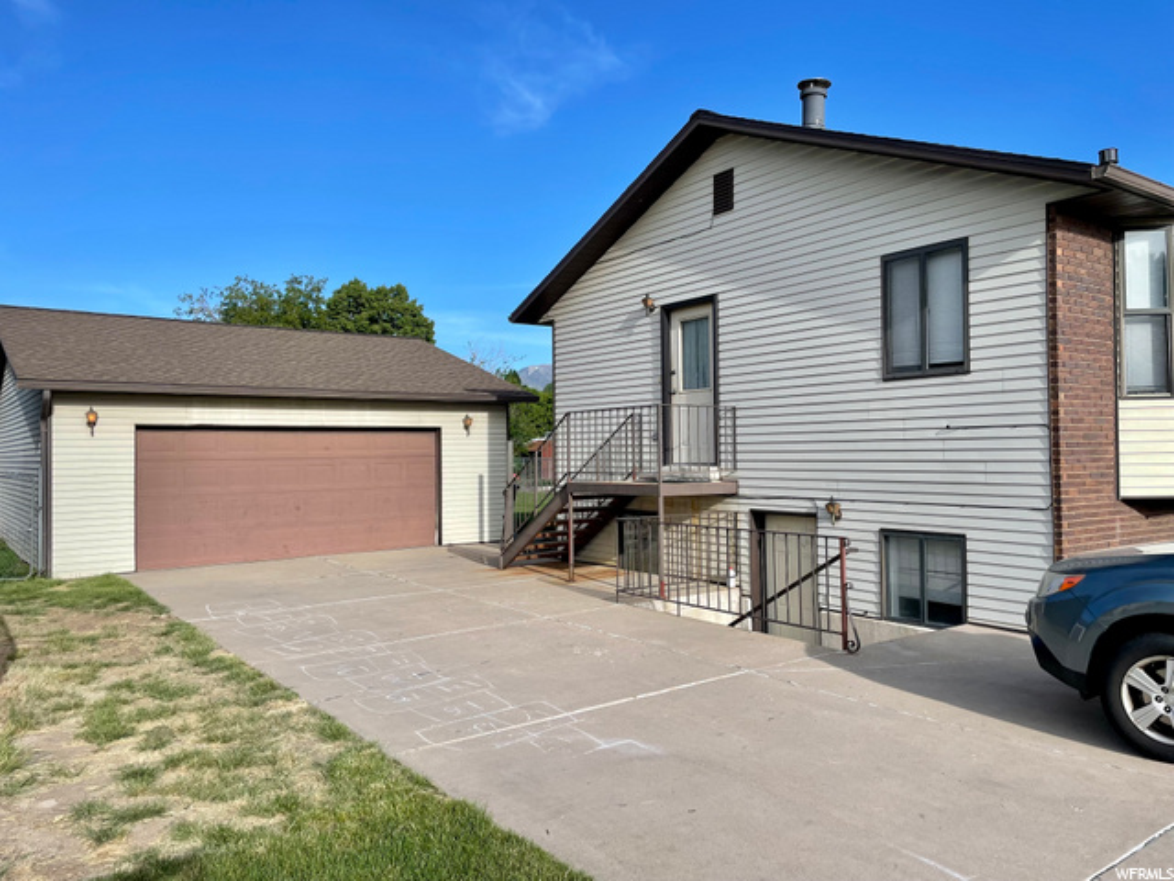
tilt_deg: +1.5
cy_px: 440
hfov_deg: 67.3
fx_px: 882
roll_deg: +0.8
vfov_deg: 53.1
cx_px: 587
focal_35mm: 26
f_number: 1.6
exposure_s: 1/2451
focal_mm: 4.2
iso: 32
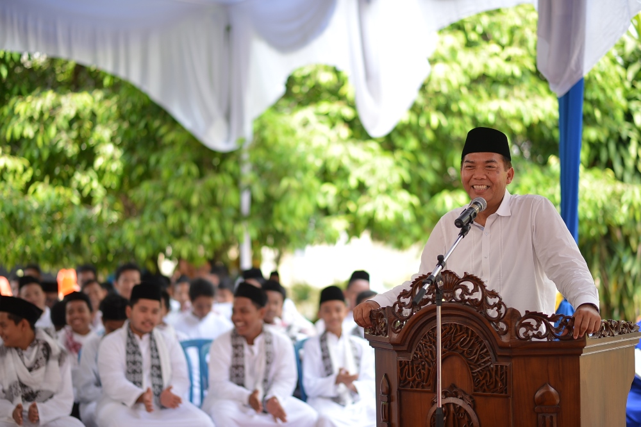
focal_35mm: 85
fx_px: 1513
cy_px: 214
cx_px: 320
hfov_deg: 23.9
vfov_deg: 16.1
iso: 200
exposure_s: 1/640
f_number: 1.8
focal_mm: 85
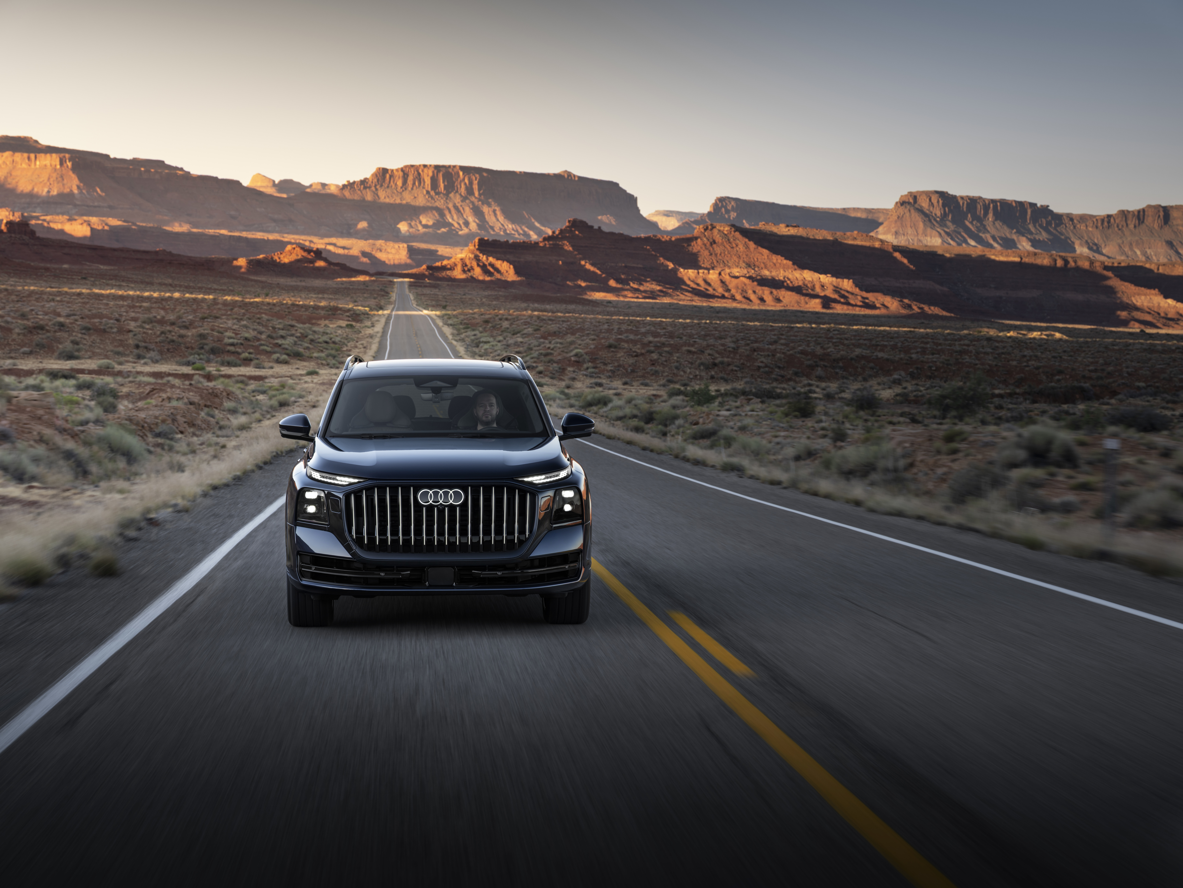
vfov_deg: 21.0
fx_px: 2392
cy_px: 444
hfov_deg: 27.8
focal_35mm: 70
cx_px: 592
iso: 125
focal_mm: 88.3
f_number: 7.1
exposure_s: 1/15
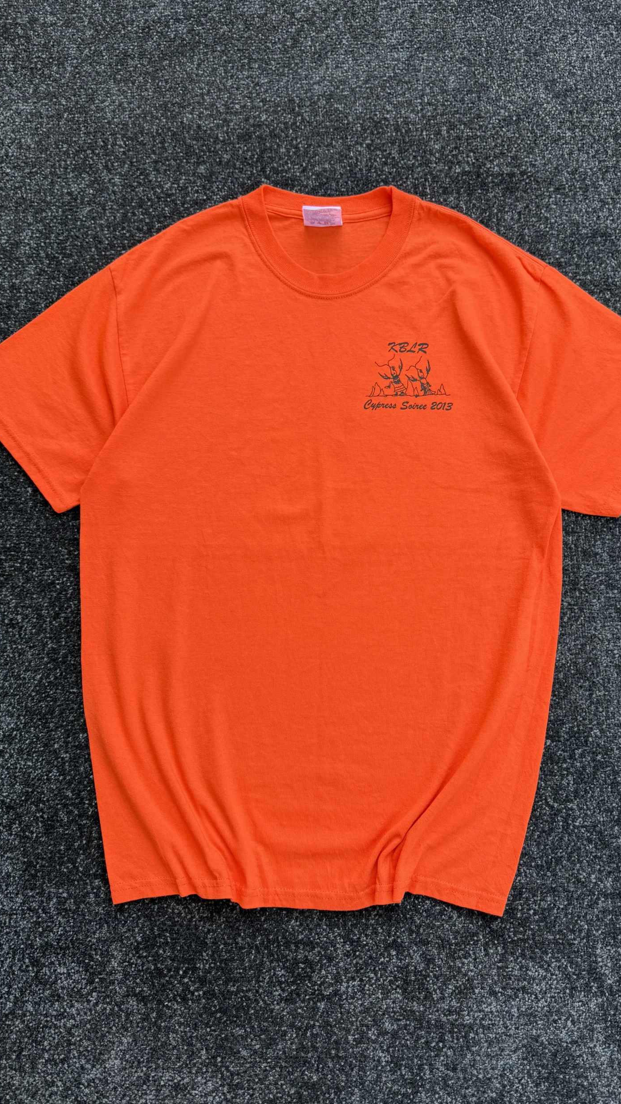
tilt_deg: -83.0
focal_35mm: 27
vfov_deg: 69.9
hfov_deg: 42.9
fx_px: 790
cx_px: 329
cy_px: 556
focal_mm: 6.76
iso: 64
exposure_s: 1/285
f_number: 1.78
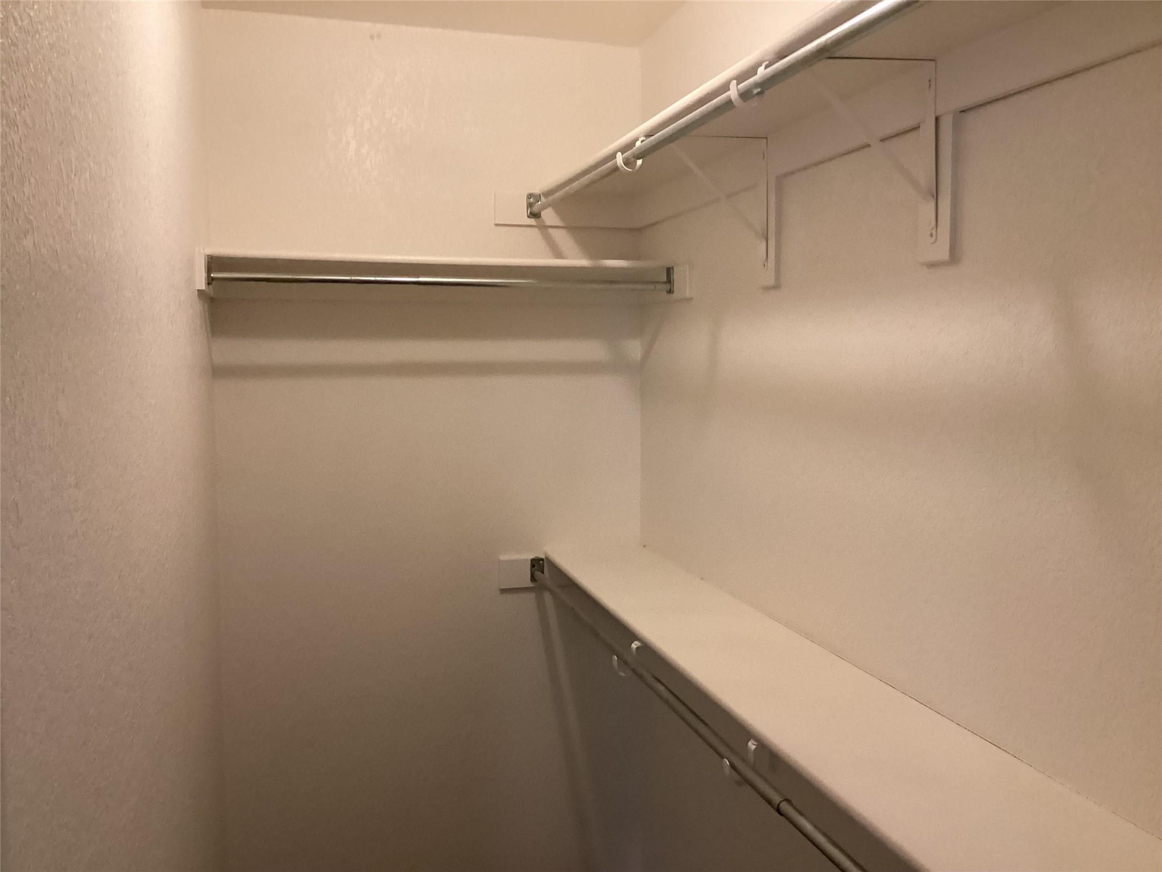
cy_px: 436
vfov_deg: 45.4
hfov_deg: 58.4
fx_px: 1041
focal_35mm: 31
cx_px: 581
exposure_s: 1/60
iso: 320
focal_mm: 3.3
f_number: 2.4
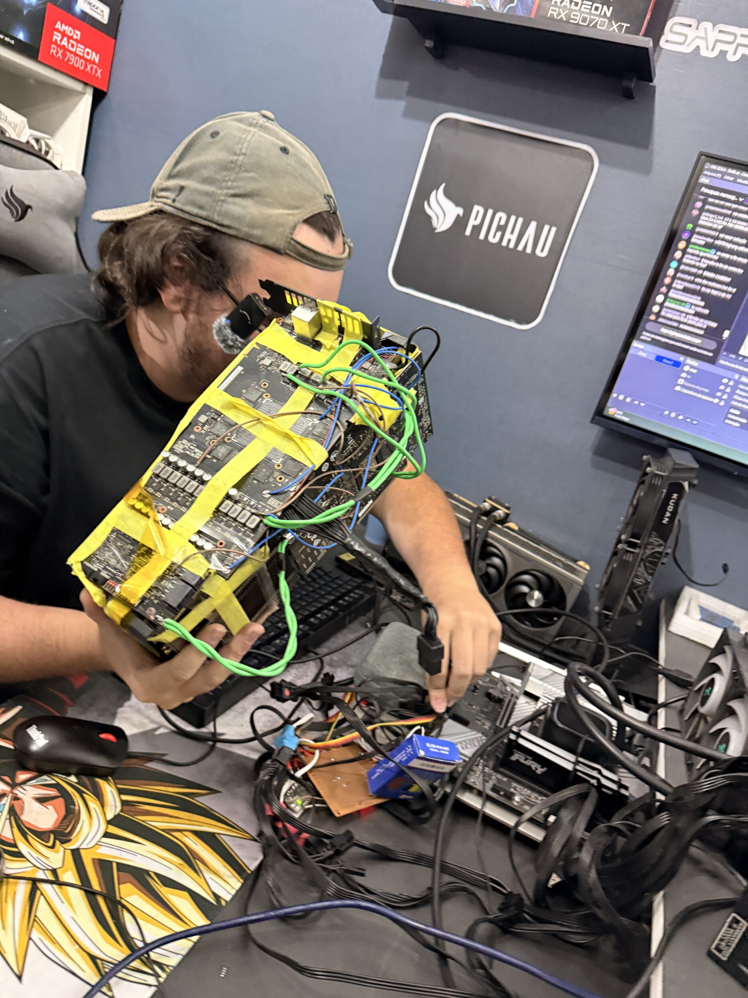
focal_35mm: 24
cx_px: 374
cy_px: 499
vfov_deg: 71.6
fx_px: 691
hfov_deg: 56.8
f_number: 1.78
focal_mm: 6.76
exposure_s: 1/60
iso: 800
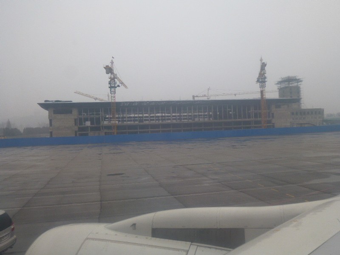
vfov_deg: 46.8
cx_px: 170
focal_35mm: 30
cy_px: 128
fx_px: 295
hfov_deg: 60.0
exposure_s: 1/400
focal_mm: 5.2
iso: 100
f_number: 3.1
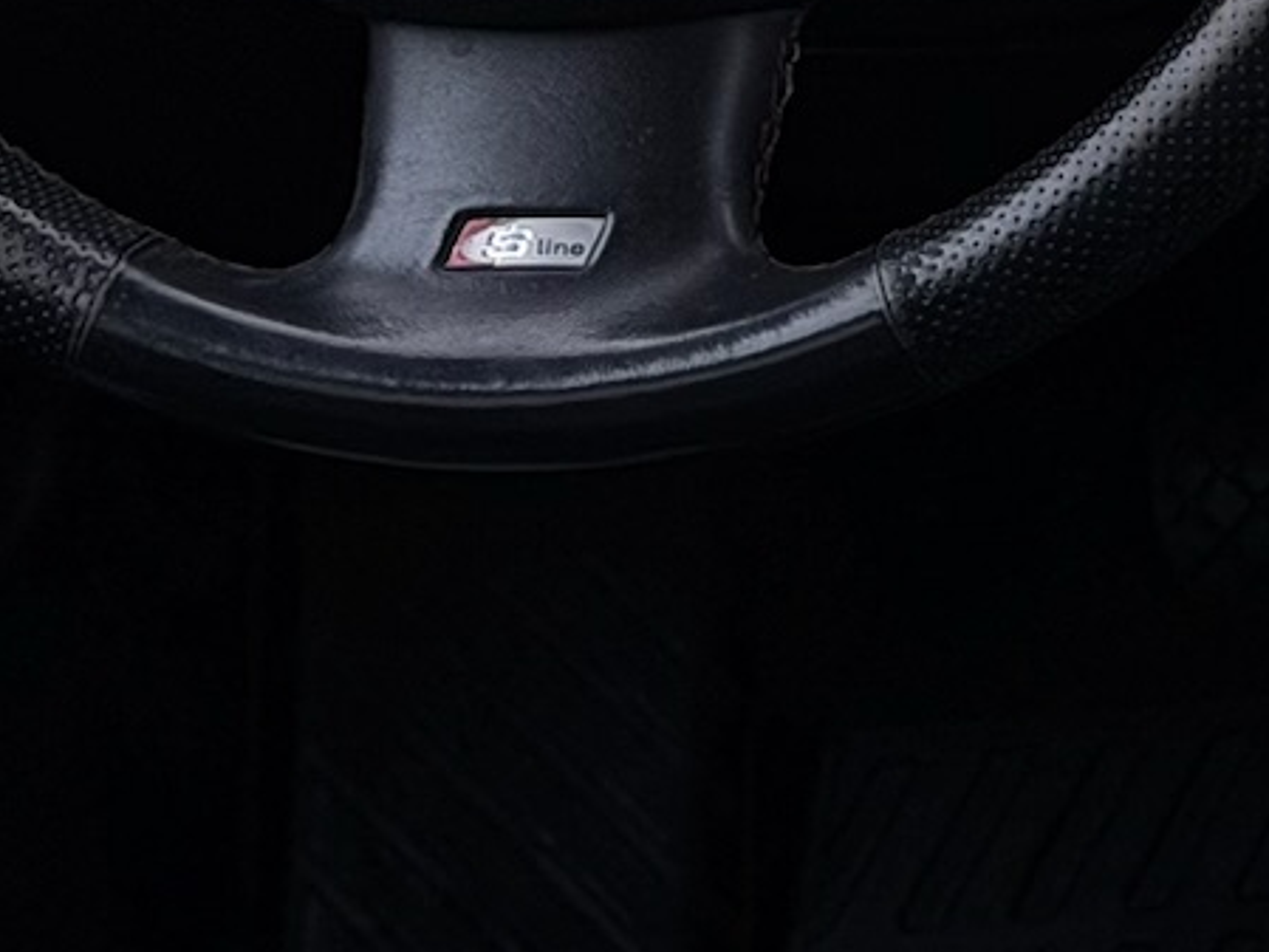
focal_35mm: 219
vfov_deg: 6.6
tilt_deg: -17.9
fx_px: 8031
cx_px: 2414
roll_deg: +2.5
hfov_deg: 8.6
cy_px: -766
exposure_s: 1/121
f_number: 1.78
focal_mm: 6.76
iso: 100
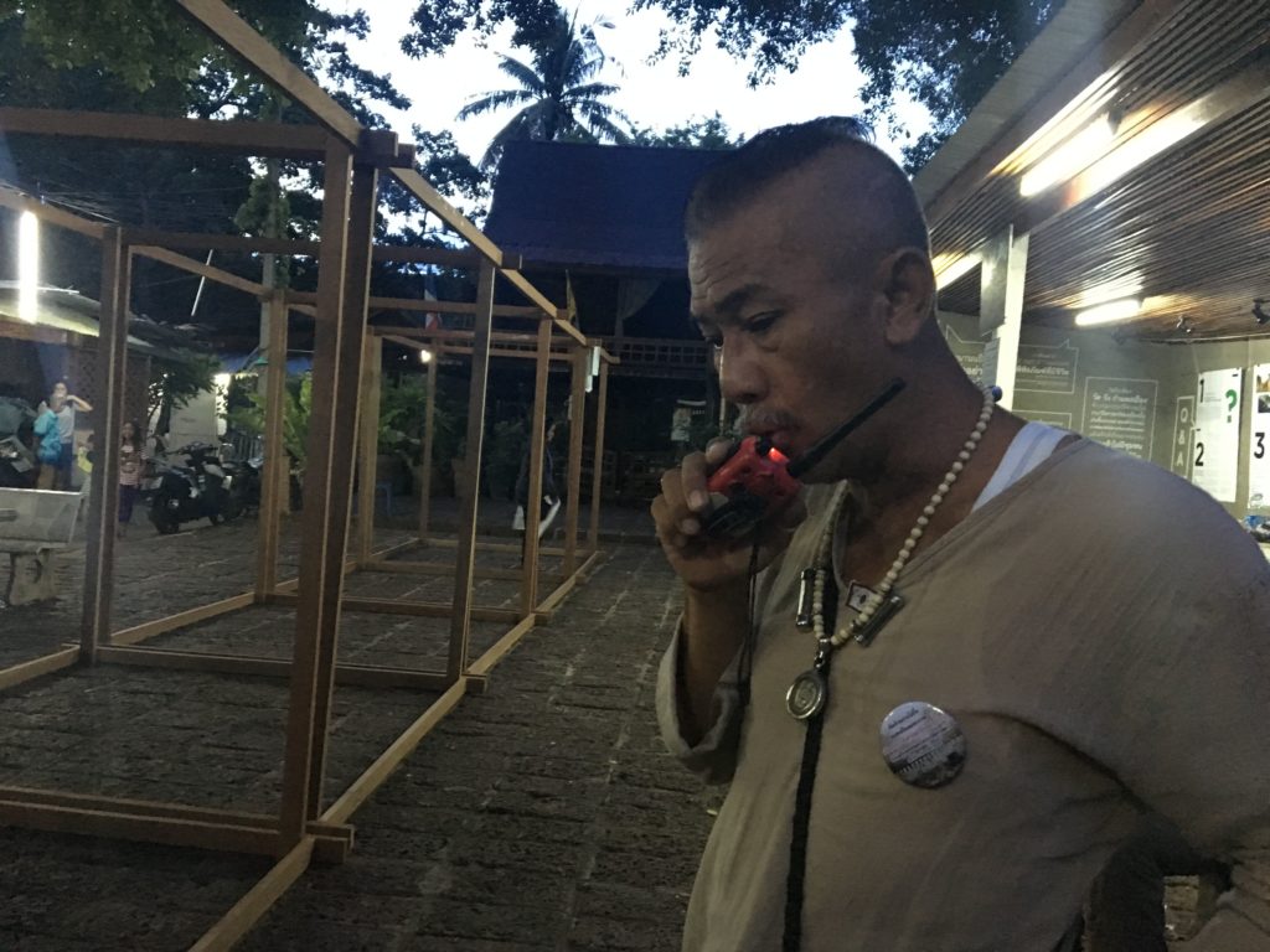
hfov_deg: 61.7
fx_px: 1064
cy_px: 476
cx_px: 635
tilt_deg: -2.1
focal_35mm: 29
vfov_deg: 48.2
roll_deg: -2.9
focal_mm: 4.15
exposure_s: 1/17
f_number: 2.2
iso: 320
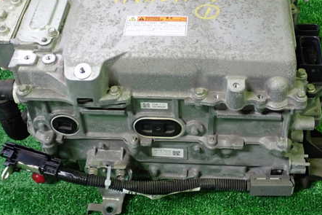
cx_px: 158
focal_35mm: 62
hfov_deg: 32.4
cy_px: 84
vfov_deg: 21.9
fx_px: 554
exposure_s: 1/40
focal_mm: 7.84
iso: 500
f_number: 2.9
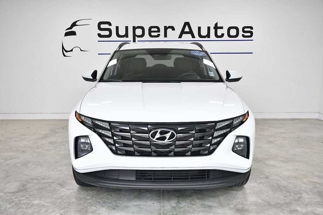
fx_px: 350
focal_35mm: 39
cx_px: 162
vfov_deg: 34.2
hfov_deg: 49.5
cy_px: 108
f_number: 5.6
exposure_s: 1/500
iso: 2000
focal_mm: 26
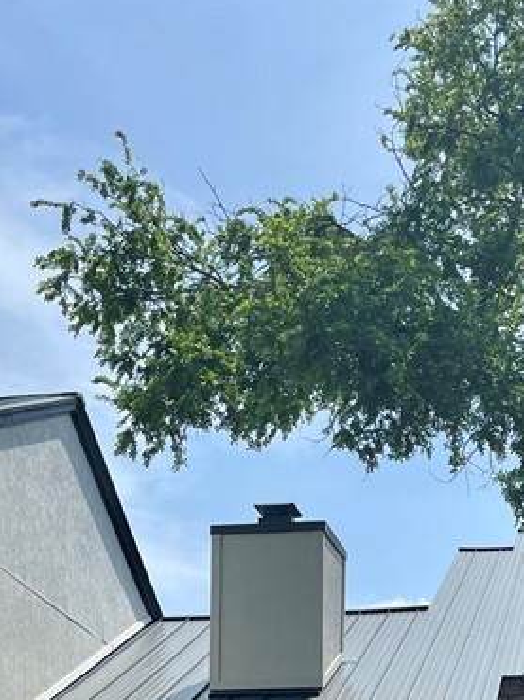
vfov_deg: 23.9
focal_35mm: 72
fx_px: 1455
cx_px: 346
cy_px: 897
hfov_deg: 20.4
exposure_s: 1/4310
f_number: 1.6
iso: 50
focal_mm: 5.1
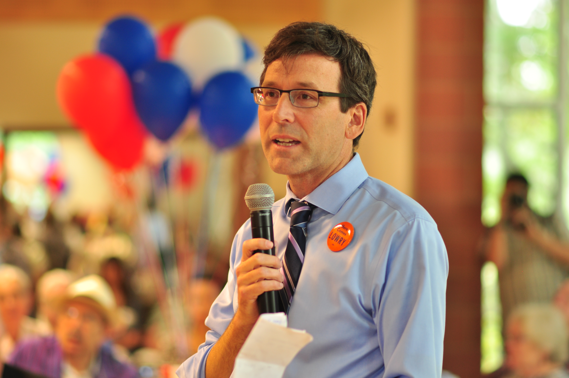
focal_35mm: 128
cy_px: 189
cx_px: 284
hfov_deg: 16.1
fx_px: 2013
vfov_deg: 10.7
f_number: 1.8
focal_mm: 85
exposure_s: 1/50
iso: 200
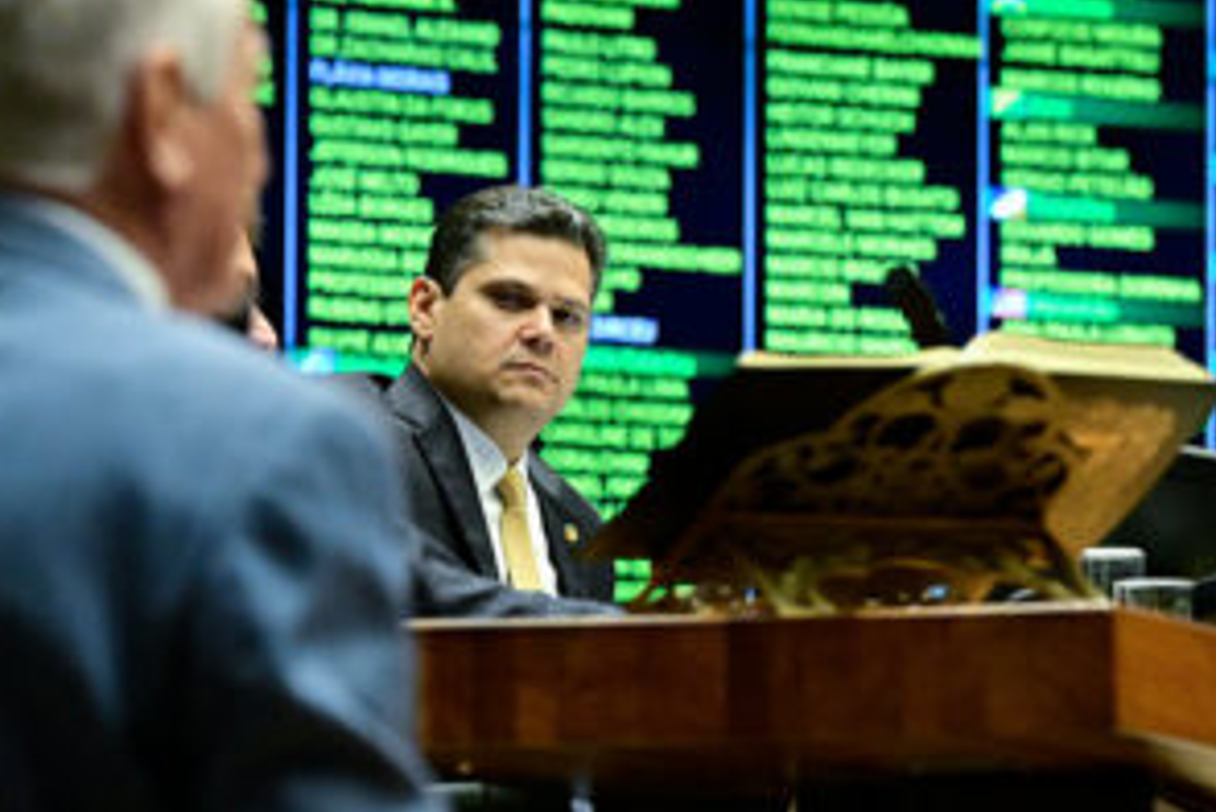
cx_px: 639
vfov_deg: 5.6
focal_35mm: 245
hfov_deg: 8.4
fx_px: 8279
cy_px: 276
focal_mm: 115
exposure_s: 1/200
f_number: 4
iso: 4000
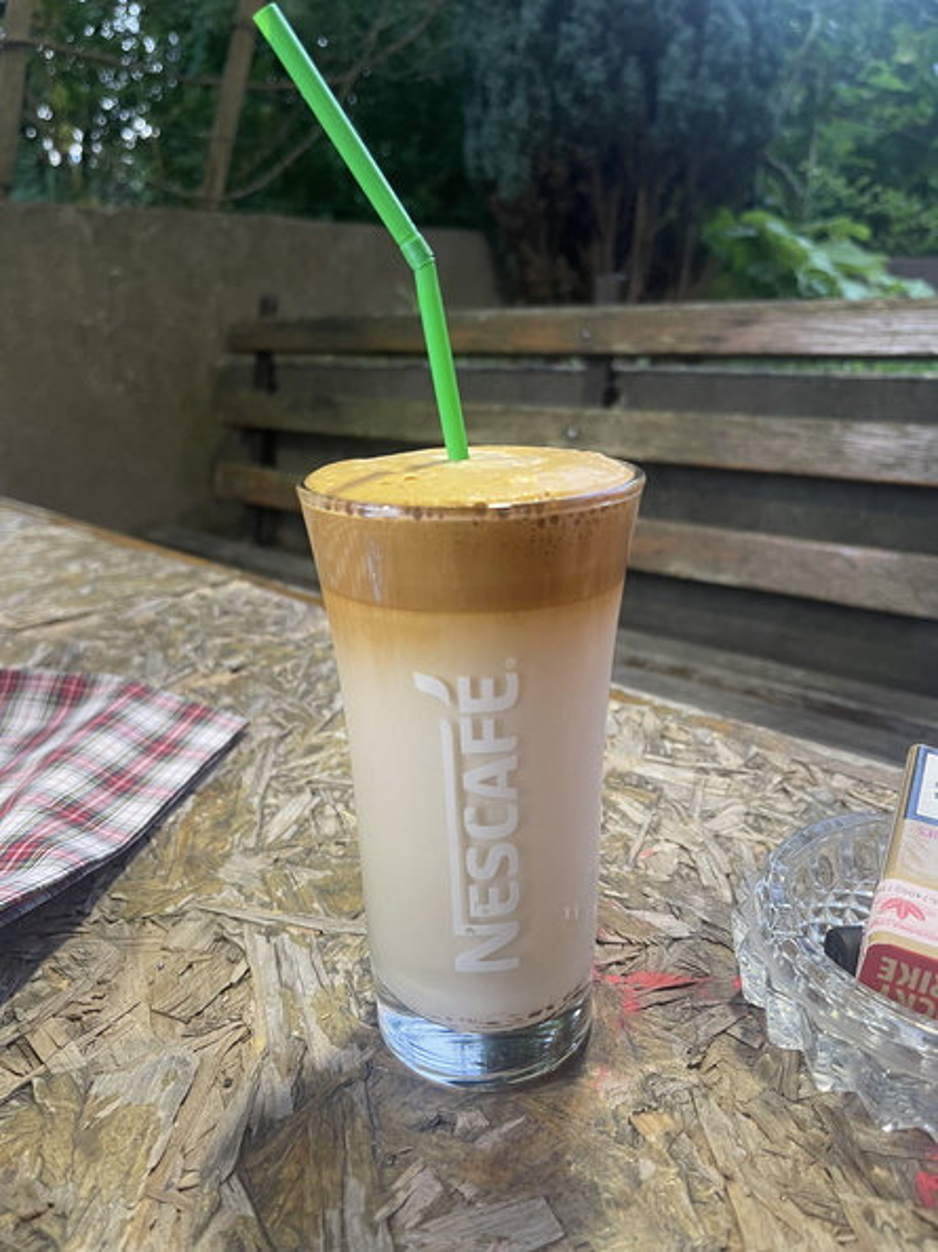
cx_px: 469
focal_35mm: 26
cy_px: 626
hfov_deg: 53.0
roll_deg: +1.7
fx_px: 940
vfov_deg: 67.3
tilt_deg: -18.4
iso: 160
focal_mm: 5.1
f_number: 1.6
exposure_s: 1/50
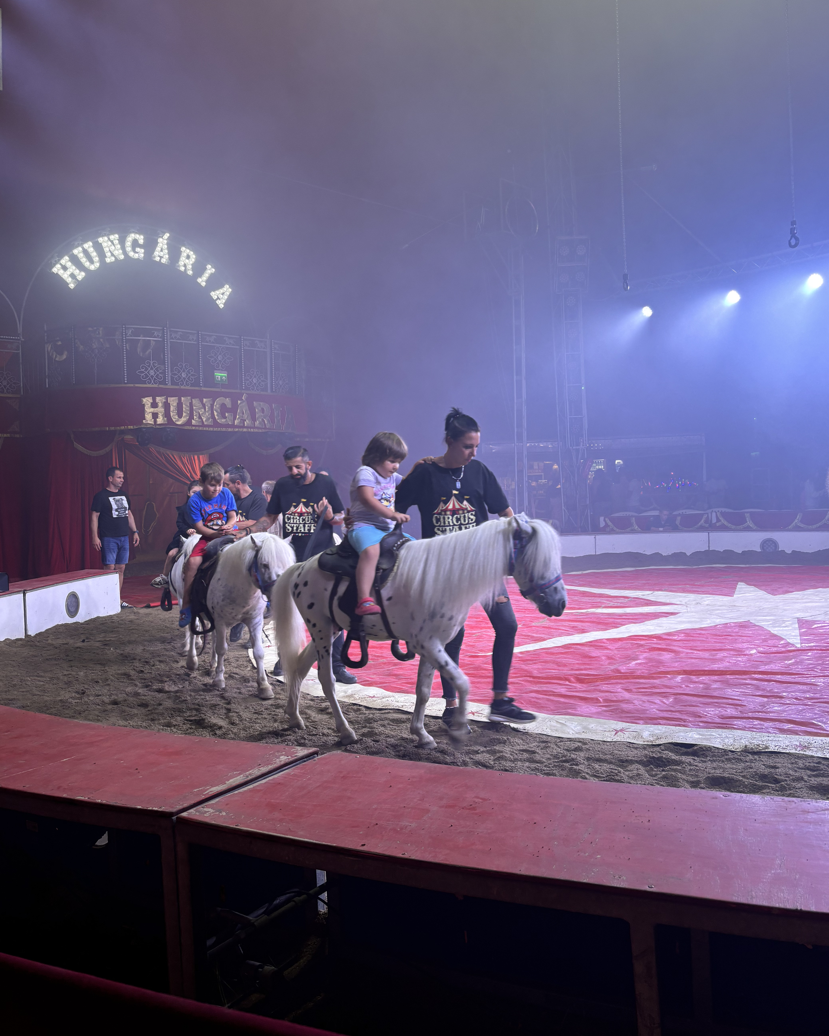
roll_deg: +2.4
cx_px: 410
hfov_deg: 51.5
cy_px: 486
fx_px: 859
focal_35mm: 28
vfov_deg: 62.2
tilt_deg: +1.1
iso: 80
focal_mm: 5.96
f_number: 1.6
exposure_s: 1/50
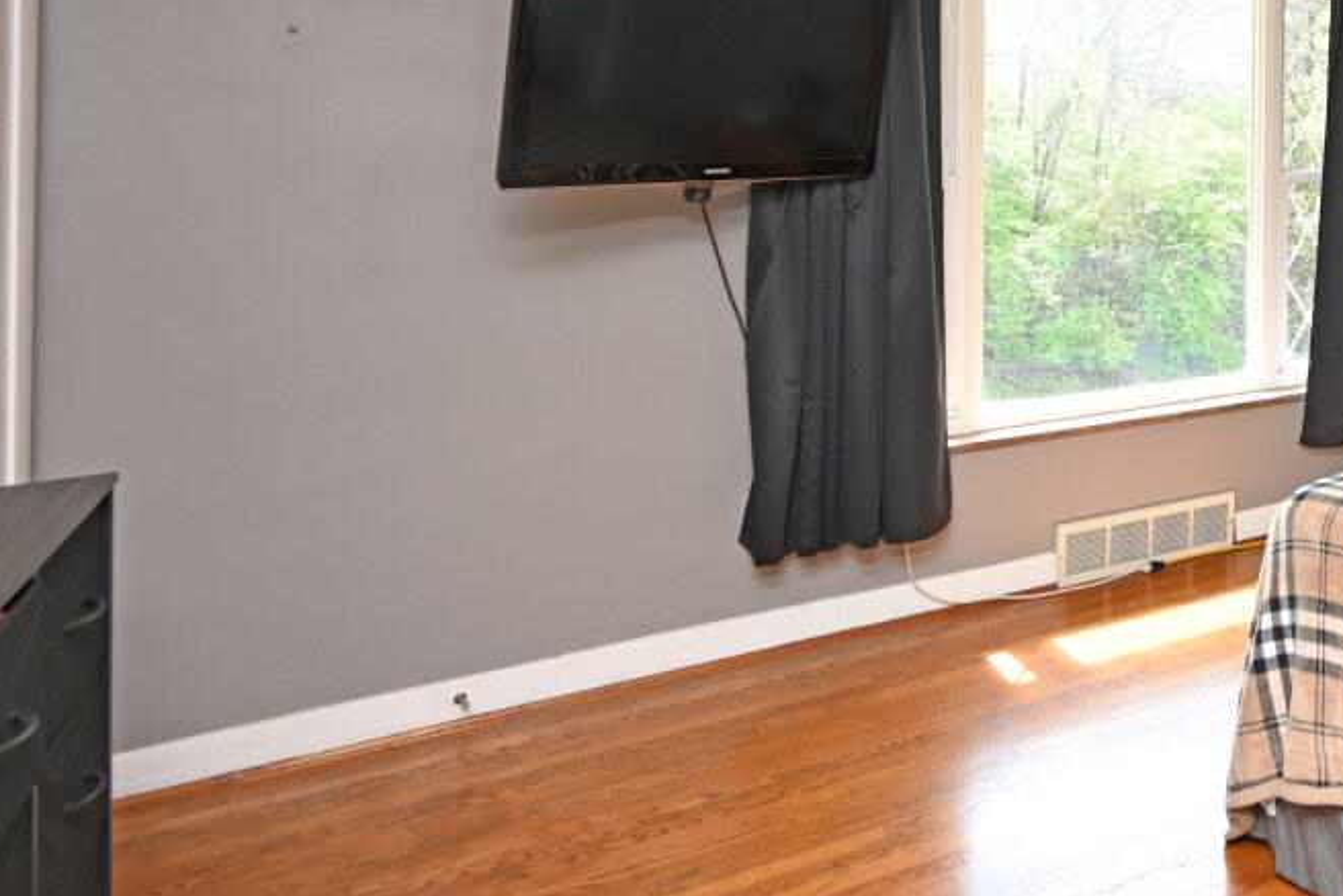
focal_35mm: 32
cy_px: 123
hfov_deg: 47.6
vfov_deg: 38.8
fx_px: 1194
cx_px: 1370
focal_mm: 14
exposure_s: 1/80
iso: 200
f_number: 4.5
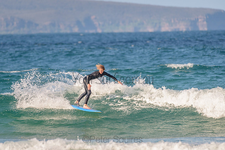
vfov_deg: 2.2
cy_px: 79
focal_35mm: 613
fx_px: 3834
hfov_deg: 3.4
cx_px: 90
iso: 200
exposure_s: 1/2000
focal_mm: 500
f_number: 5.6
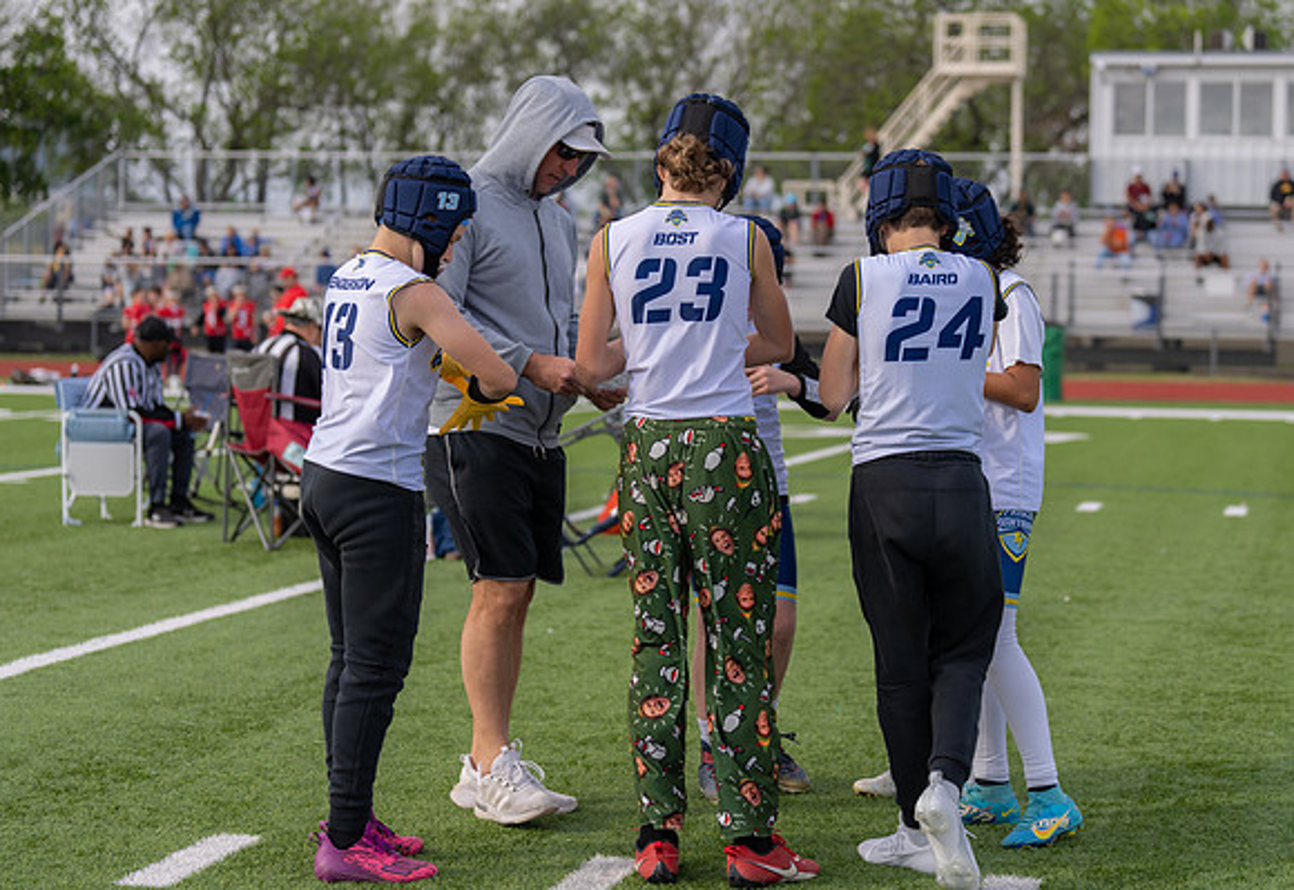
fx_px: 2970
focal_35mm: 82
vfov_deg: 17.0
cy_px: 418
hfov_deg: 24.6
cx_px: 709
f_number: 2.8
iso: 100
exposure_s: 1/1000
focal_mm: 70
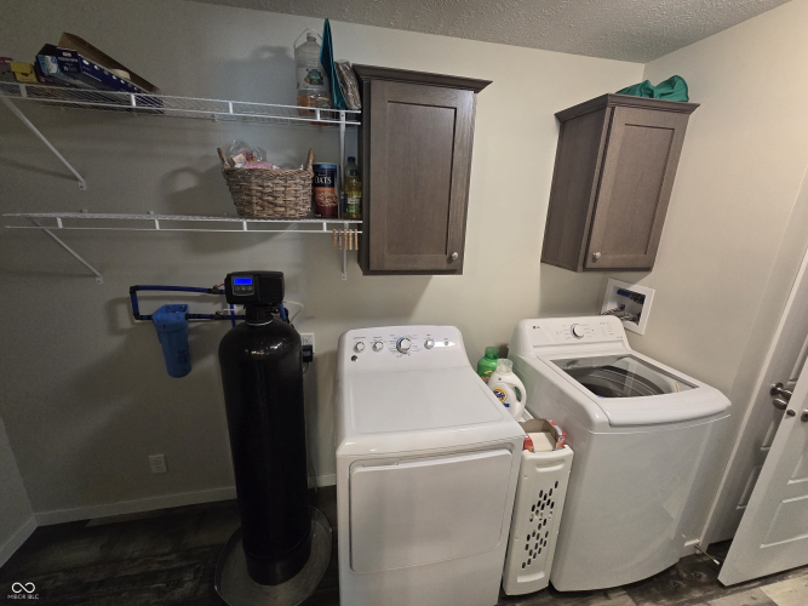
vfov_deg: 89.9
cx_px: 404
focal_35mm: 13
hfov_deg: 106.2
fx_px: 303
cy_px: 303
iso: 320
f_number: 2.2
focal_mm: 2.2
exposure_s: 1/60
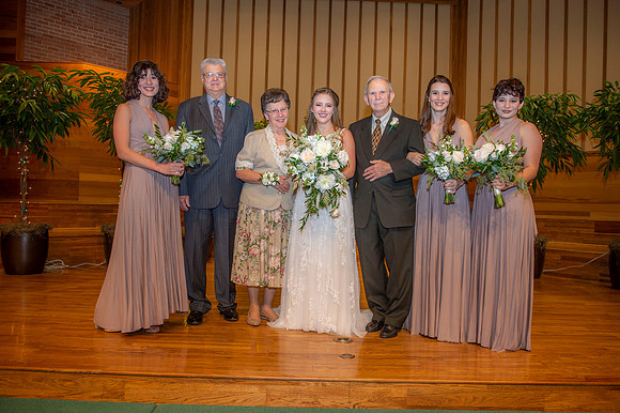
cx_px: 310
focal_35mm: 27
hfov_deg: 67.4
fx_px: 465
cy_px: 206
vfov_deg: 47.9
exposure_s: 1/125
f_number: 4
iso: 640
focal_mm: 27
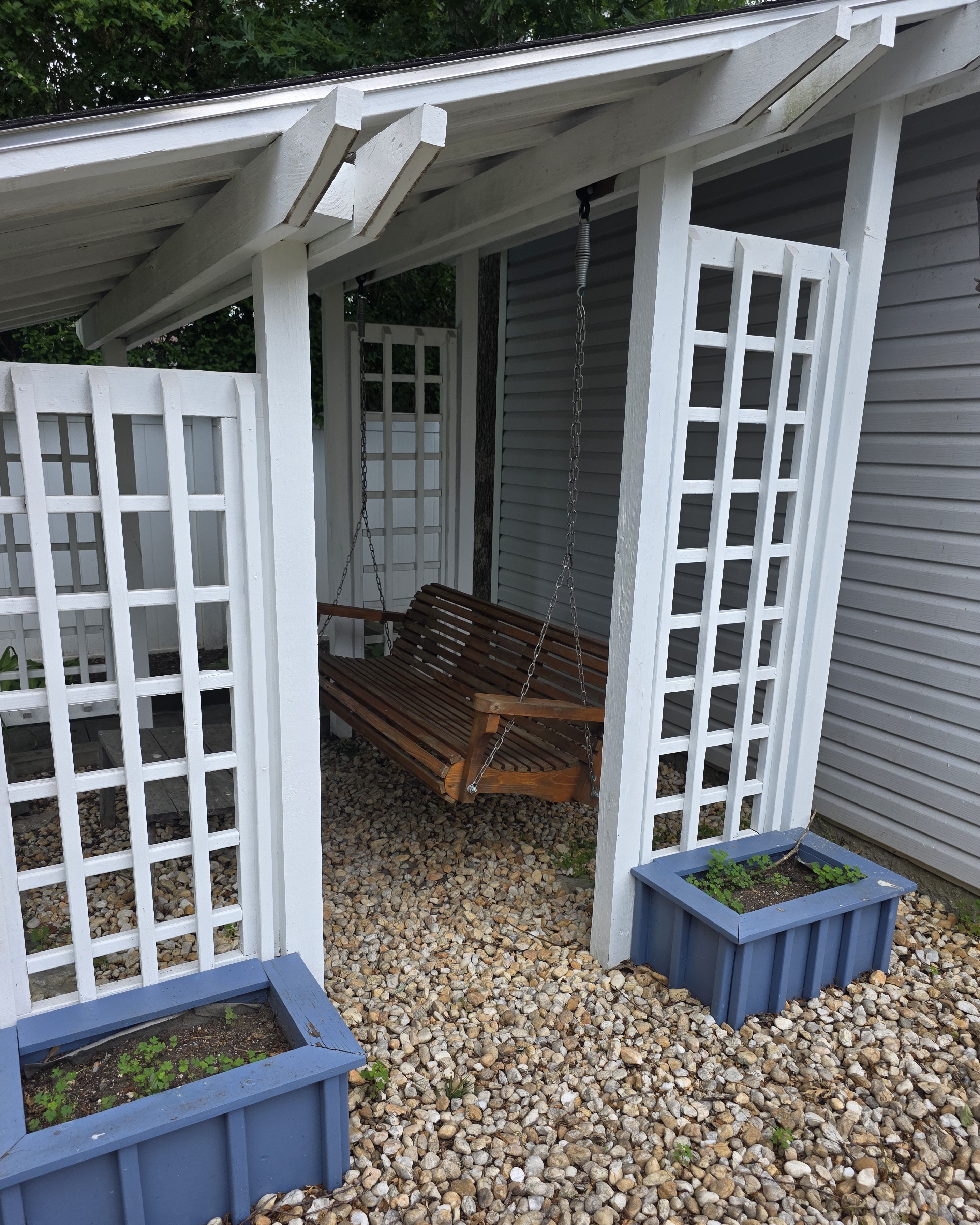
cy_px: 658
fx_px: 906
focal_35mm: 25
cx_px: 505
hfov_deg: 56.8
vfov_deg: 68.0
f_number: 1.7
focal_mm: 6.3
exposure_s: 1/1425
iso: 80
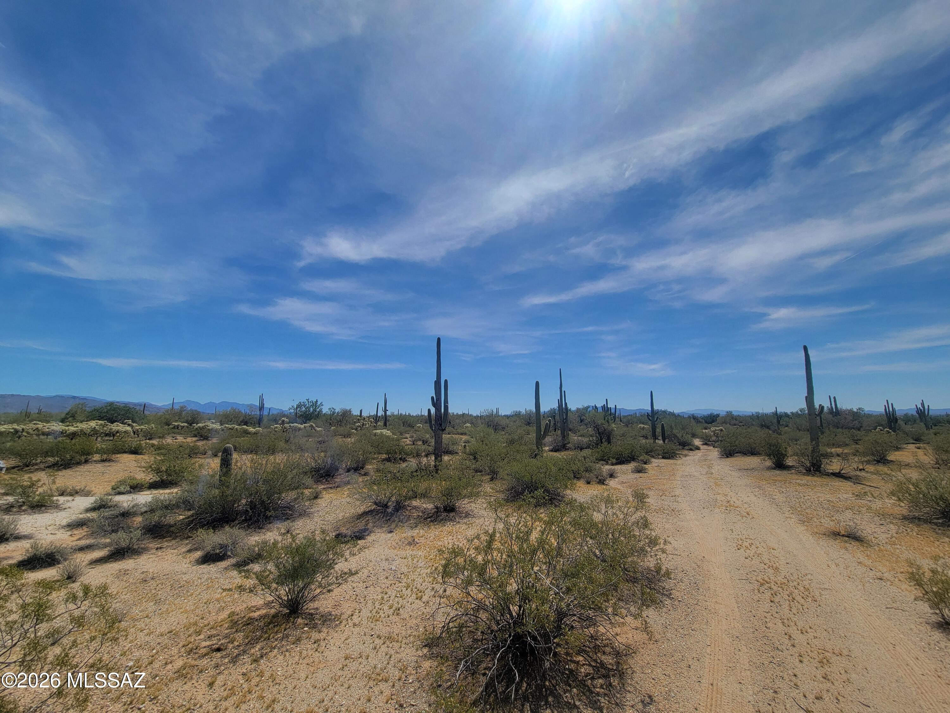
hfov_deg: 106.2
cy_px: 356
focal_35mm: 13
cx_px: 475
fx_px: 357
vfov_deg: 89.9
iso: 50
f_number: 2.2
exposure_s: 1/3647
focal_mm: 2.2
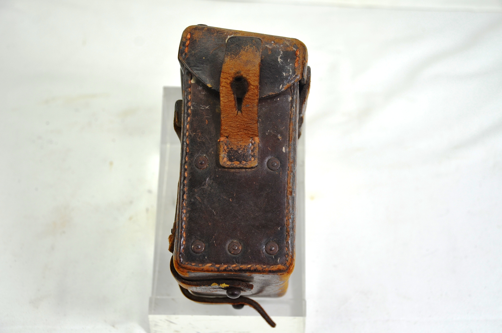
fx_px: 1002
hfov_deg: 28.1
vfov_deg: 18.8
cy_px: 166
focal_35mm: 72
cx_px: 251
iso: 250
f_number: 5.6
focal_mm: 48
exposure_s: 1/125
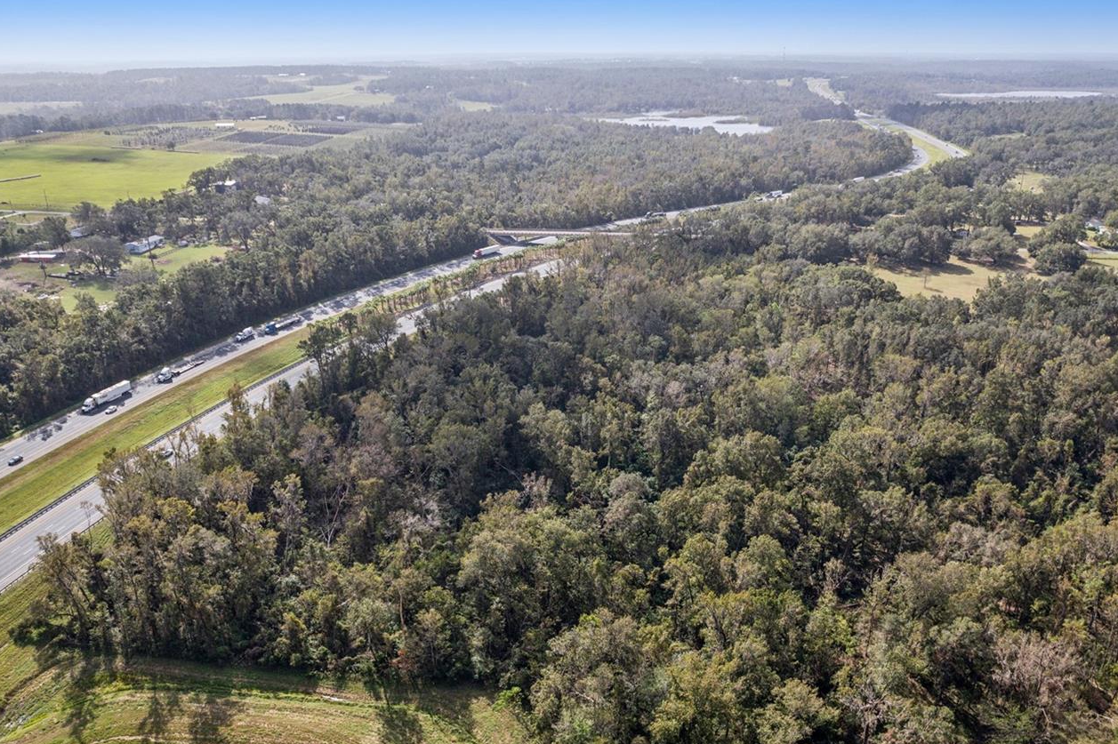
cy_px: 466
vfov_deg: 46.0
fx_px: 869
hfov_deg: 65.5
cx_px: 579
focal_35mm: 28
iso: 100
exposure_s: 1/1600
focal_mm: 8.4
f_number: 2.8
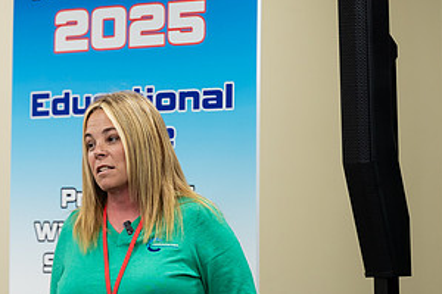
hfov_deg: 7.4
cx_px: 41
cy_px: 196
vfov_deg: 5.0
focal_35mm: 277
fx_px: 3401
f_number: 3.2
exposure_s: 1/200
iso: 1000
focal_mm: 135
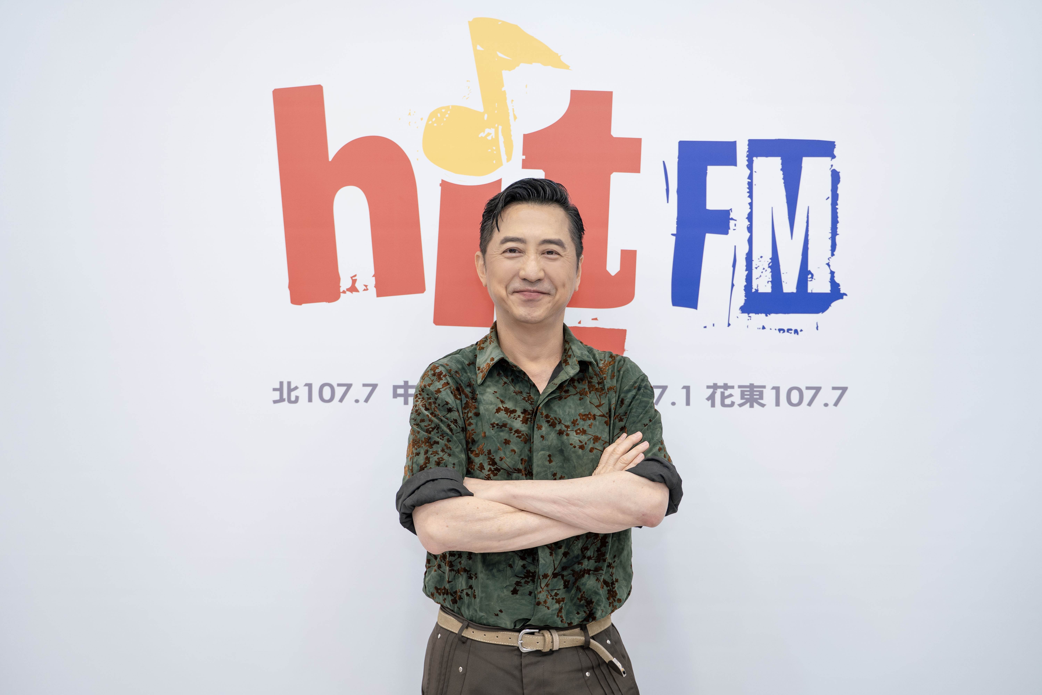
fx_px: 1129
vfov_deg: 34.2
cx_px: 521
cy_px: 348
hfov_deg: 49.6
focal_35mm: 39
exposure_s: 1/160
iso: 250
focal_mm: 39
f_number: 2.8
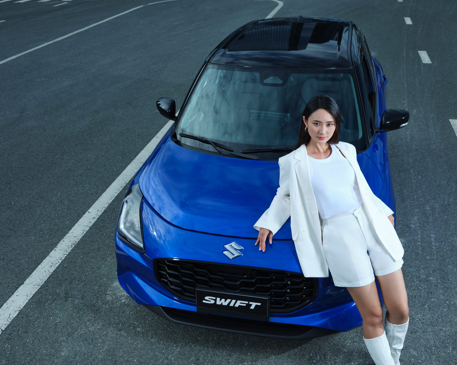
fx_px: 528
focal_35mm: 39
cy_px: 184
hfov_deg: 46.8
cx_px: 232
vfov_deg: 38.2
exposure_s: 1/125
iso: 100
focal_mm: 47.4
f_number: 9
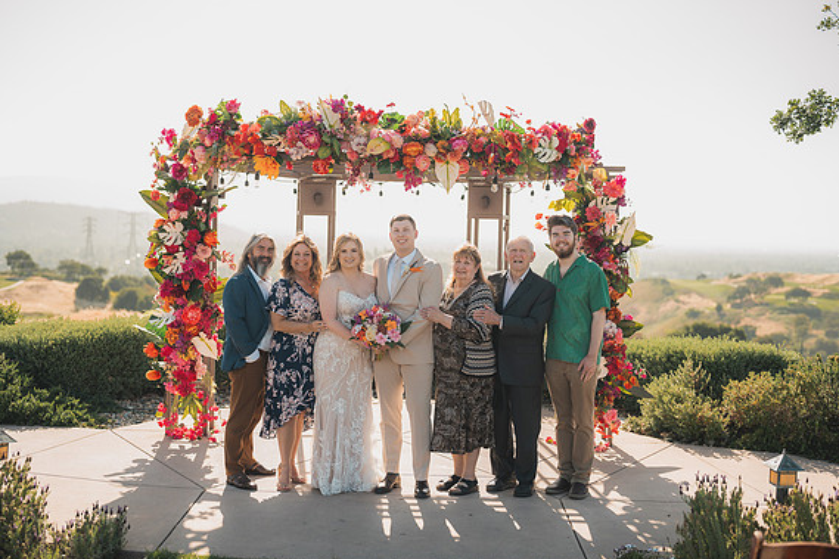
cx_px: 416
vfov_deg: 26.5
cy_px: 284
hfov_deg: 38.9
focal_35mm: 51
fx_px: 1188
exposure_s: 1/1000
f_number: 2
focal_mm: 50
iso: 50
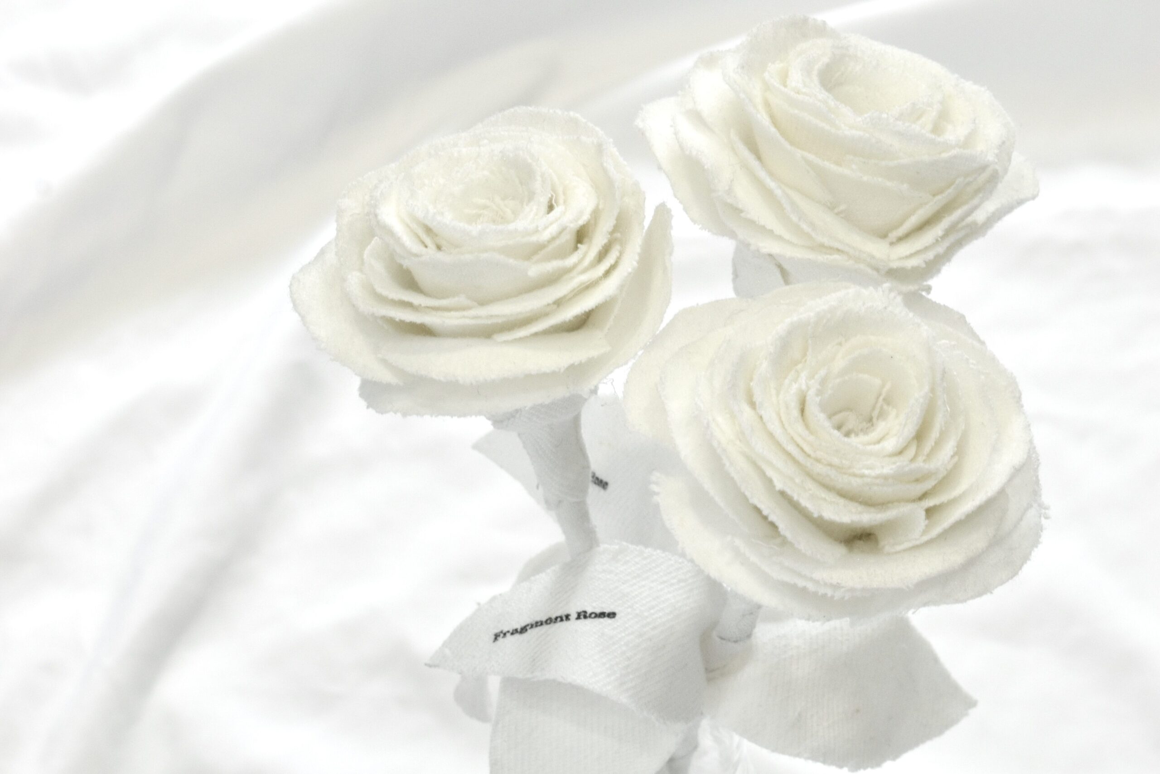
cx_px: 580
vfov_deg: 16.6
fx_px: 2658
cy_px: 387
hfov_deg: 24.6
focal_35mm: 82
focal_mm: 55
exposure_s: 1/10
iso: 400
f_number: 11
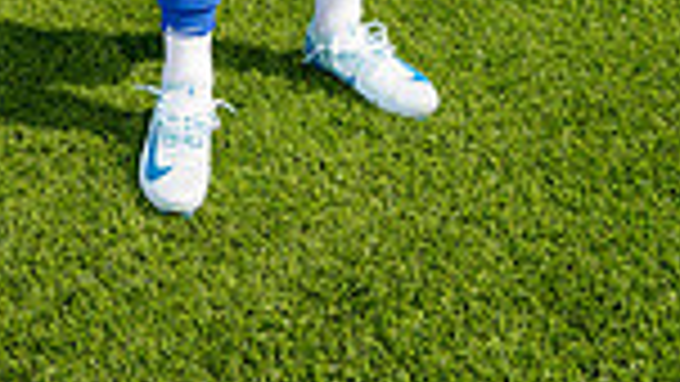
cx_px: 144
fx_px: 1353
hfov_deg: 27.7
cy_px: -557
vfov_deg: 12.4
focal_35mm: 75
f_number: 7.1
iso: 50
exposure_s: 1/125
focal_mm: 24
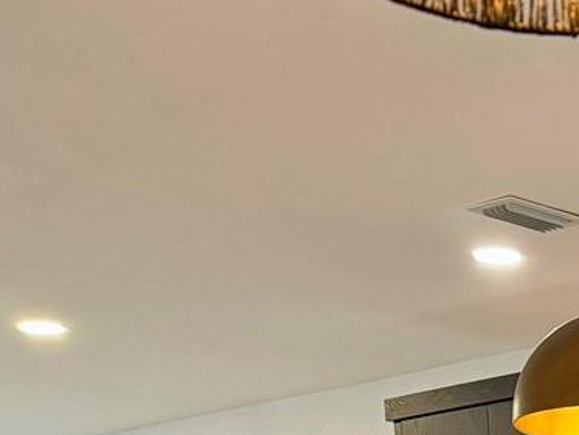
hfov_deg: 16.1
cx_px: 1040
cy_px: 904
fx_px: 1723
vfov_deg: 12.4
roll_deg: +1.7
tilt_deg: -6.2
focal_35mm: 103
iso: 250
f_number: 1.78
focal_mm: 6.86
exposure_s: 1/60
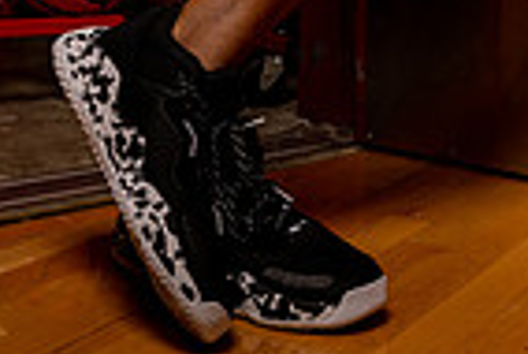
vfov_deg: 14.0
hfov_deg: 26.6
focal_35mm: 76
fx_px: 1116
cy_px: -432
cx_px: 309
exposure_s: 1/250
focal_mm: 24
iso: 100
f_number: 7.1
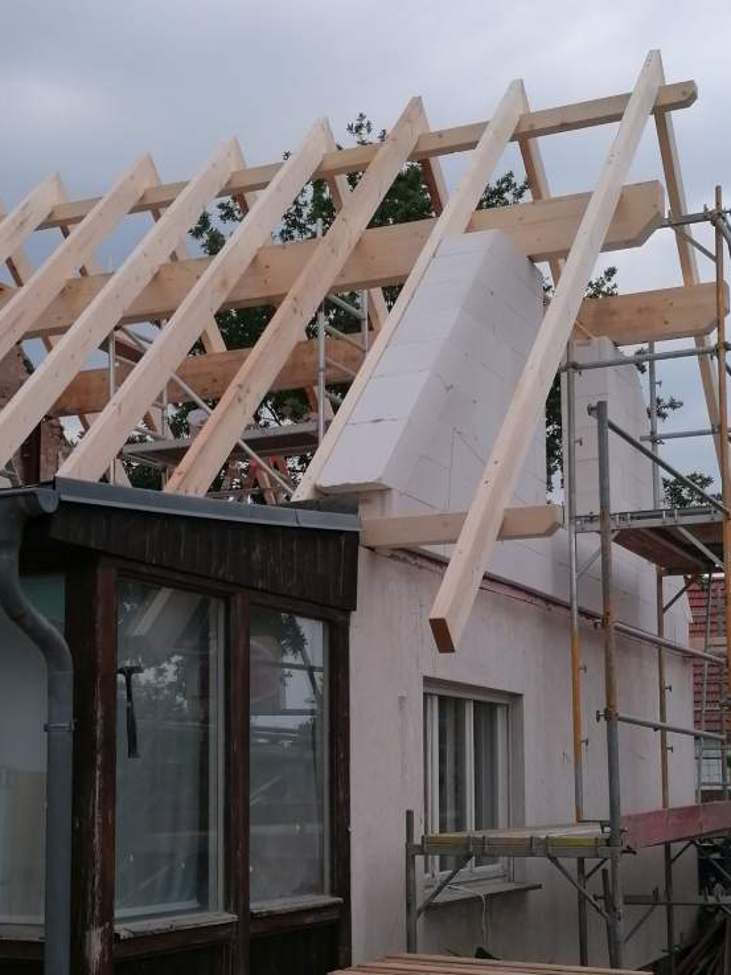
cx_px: 316
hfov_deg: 25.6
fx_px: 1604
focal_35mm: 57
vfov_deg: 33.6
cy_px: 594
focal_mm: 4.75
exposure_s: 1/1253
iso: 50
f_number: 1.8
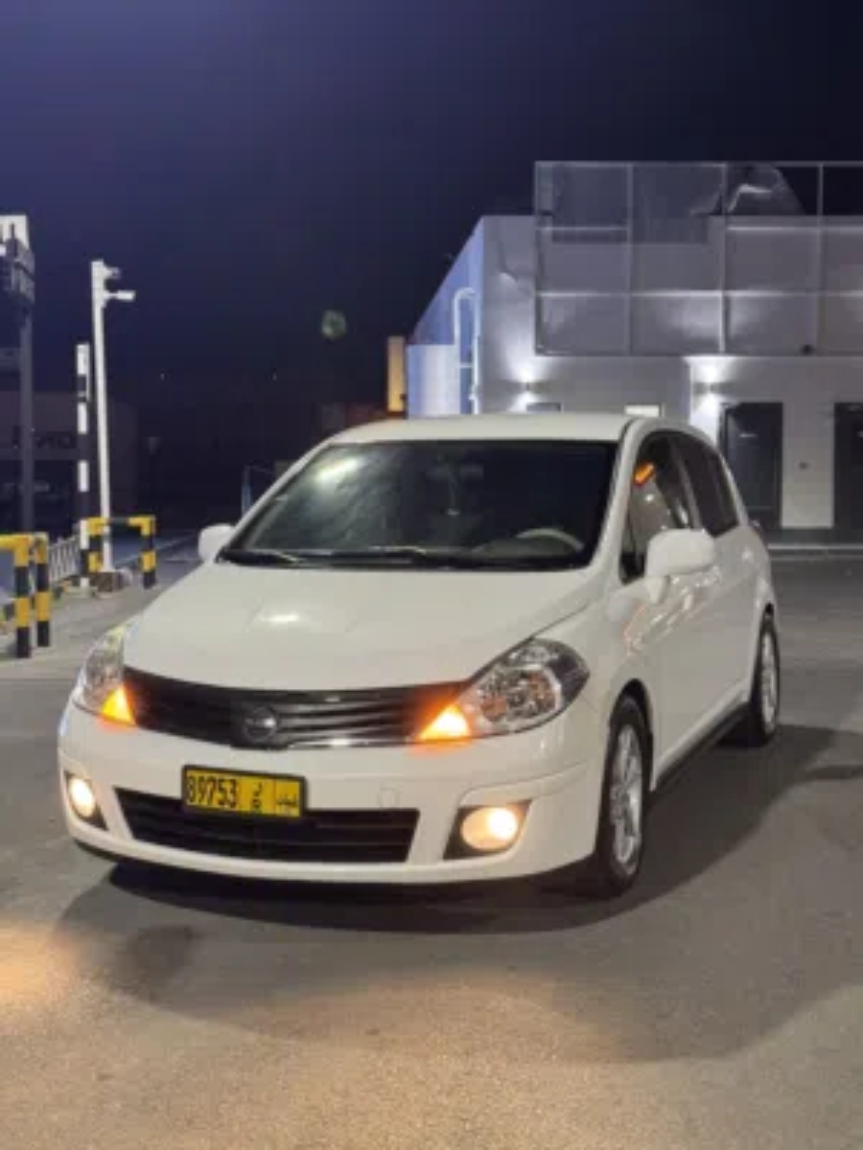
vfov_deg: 39.7
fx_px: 1596
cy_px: 575
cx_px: 432
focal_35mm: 48
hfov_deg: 30.3
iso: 200
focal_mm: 6.76
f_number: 1.78
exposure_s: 1/50
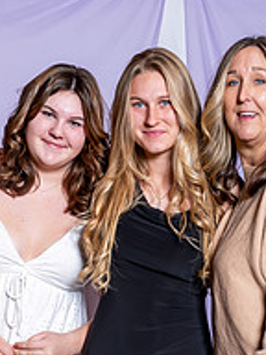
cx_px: 146
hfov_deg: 10.0
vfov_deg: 13.0
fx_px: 1527
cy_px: 392
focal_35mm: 149
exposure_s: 1/200
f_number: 5.6
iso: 320
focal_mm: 66
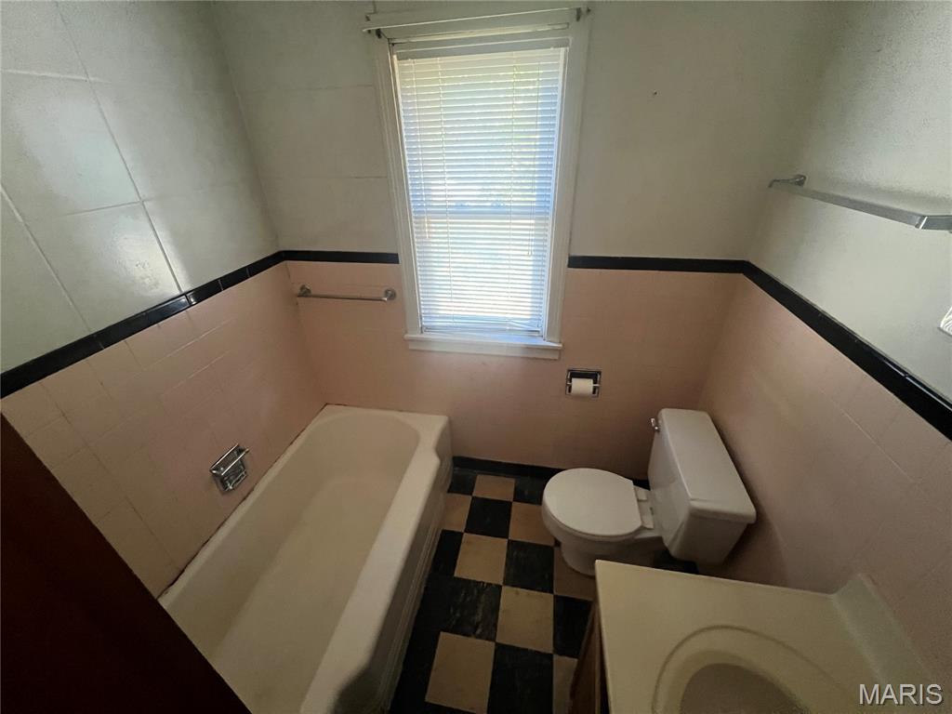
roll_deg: +1.6
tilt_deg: -29.8
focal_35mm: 13
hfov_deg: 106.2
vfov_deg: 89.9
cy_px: 357
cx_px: 476
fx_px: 358
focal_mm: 1.57
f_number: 1.8
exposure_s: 1/60
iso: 640
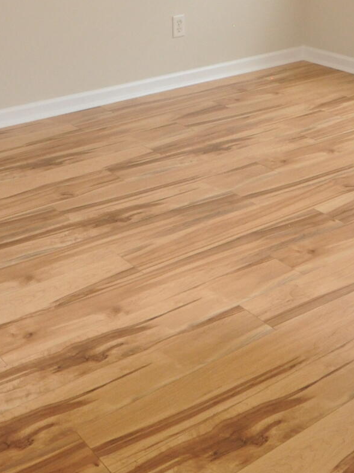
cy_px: -24
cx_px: 243
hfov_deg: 26.4
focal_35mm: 55
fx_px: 750
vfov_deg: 31.7
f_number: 5
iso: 800
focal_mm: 10
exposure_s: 1/160
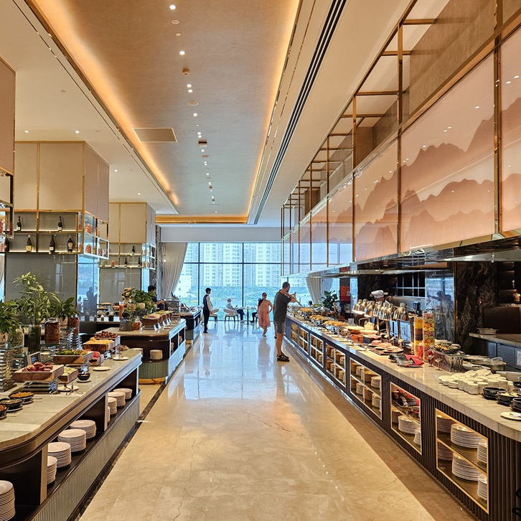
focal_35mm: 28
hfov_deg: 56.8
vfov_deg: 57.3
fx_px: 477
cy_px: 266
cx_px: 204
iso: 250
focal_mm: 5.4
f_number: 1.8
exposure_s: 1/120
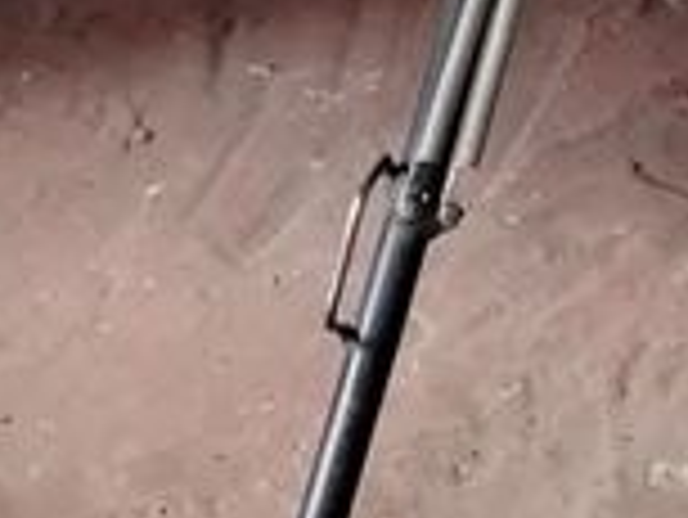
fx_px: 3739
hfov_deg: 10.3
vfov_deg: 7.0
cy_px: -1126
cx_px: 886
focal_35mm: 188
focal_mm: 5.25
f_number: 1.75
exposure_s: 1/25
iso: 631
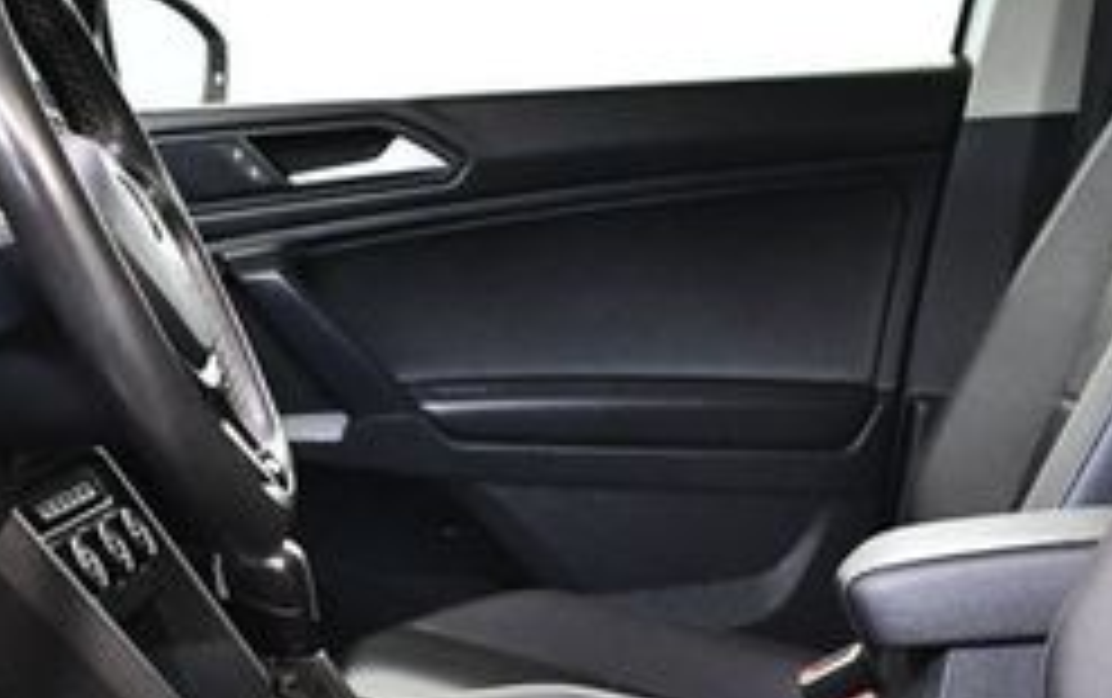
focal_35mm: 95
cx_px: 630
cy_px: 905
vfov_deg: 13.3
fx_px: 2882
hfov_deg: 21.8
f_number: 3.5
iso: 3200
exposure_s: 1/100
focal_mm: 18
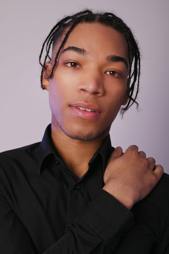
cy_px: 127
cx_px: 84
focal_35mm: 50
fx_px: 353
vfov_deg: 39.6
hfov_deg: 27.0
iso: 100
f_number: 10
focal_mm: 50
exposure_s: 1/160
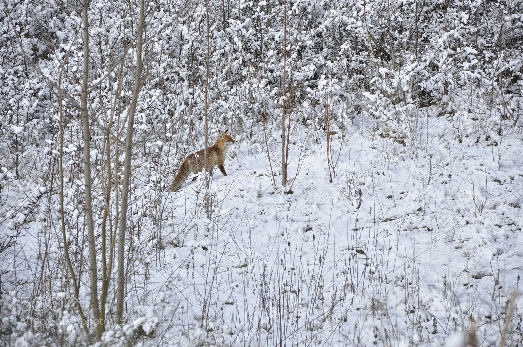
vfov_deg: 8.7
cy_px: 174
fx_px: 2286
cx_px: 262
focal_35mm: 158
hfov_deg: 13.1
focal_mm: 105
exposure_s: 1/640
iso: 200
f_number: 5.6
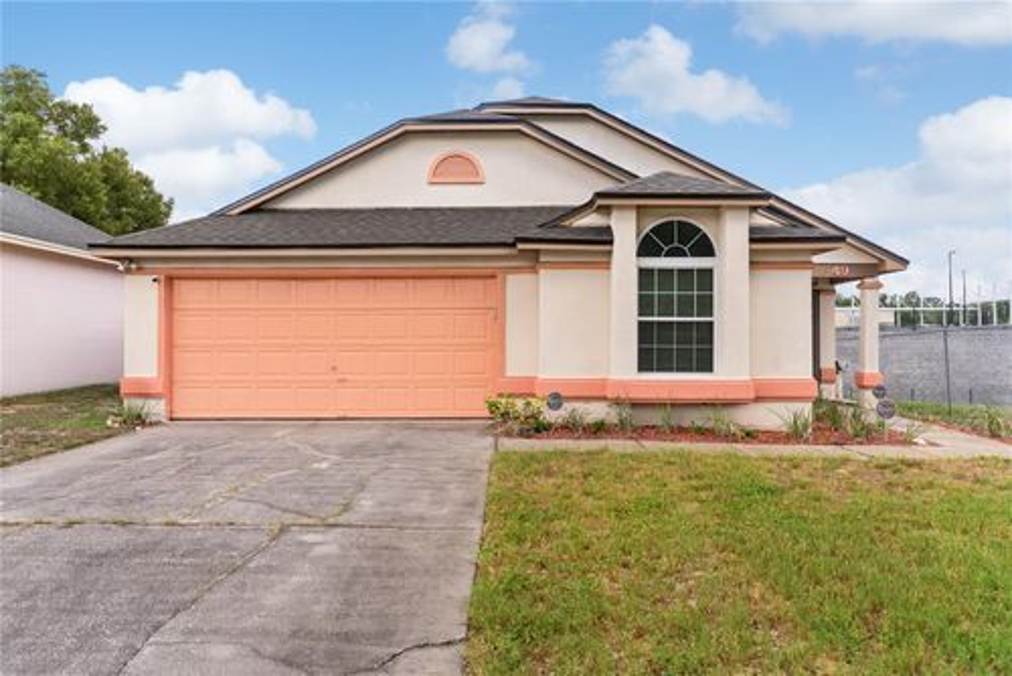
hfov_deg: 71.5
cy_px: 338
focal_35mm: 25
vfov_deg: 51.3
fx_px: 703
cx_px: 506
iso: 100
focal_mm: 25
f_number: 8
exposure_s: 1/25
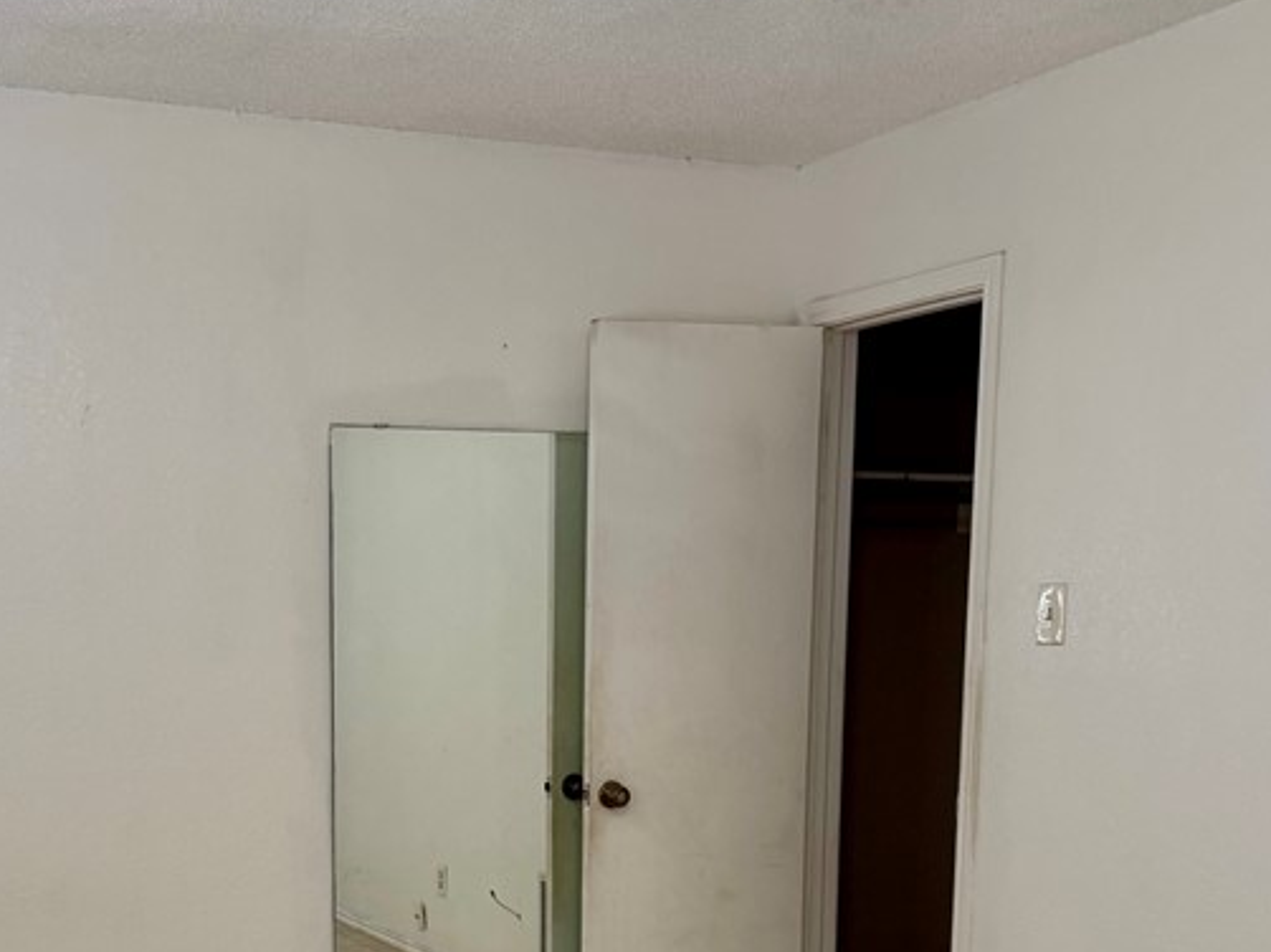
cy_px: 853
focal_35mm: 49
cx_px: 390
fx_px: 1798
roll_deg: -0.4
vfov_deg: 28.5
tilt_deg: -8.1
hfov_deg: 38.3
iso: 200
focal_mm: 6.76
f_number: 1.78
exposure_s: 1/60
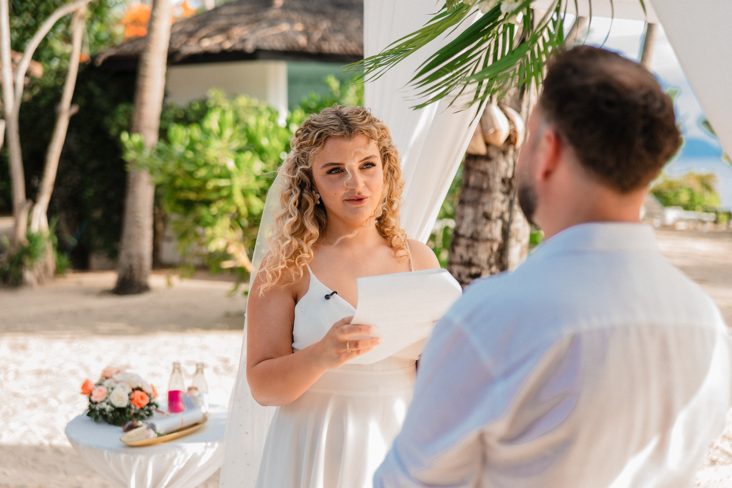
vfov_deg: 27.0
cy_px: 244
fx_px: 1017
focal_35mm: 50
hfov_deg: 39.6
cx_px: 366
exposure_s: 1/400
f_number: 2.2
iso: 400
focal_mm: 50
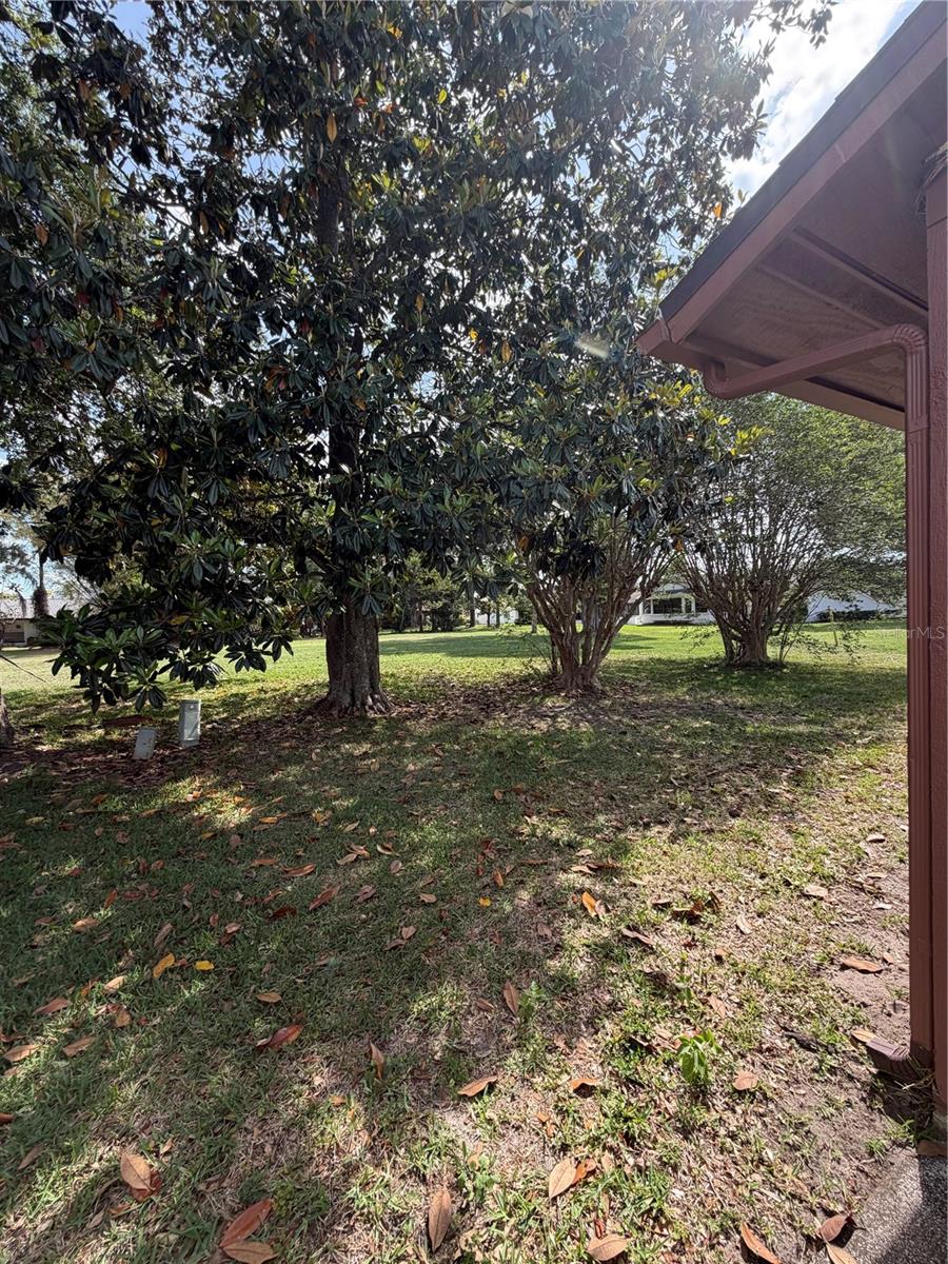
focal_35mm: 14
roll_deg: +1.7
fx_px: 511
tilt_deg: -0.6
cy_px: 632
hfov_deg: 85.7
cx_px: 474
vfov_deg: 102.1
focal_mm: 2.22
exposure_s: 1/502
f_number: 2.2
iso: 50
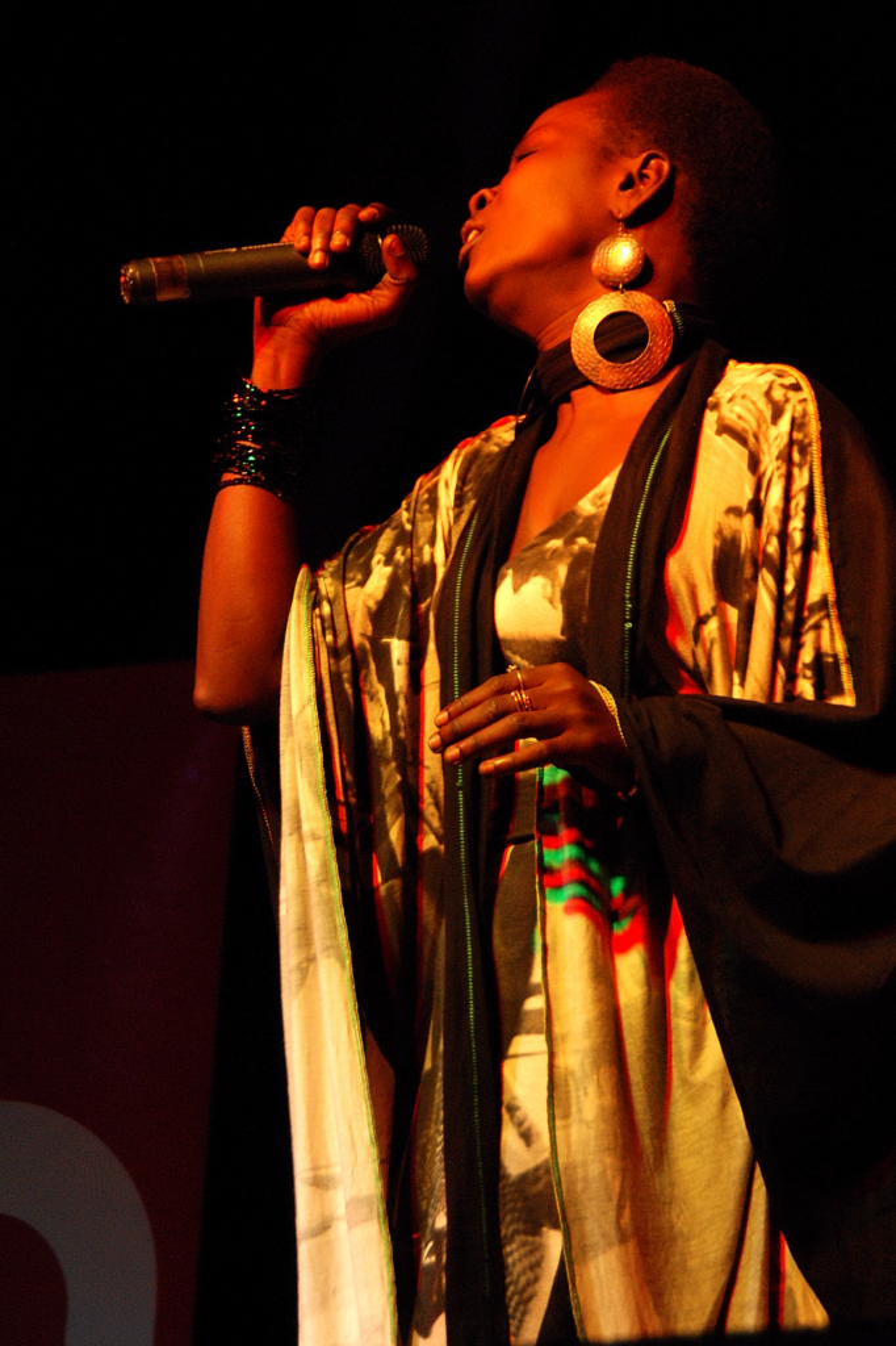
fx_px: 3642
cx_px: 448
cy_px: 673
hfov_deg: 14.0
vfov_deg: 20.9
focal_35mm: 98
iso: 400
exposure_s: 1/50
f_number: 5.3
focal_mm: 65
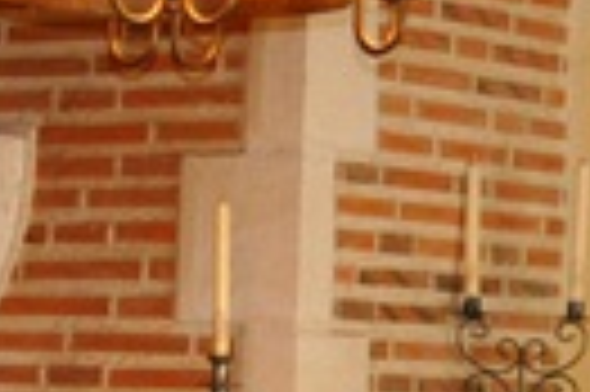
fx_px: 3601
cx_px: -23
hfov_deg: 9.3
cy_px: 917
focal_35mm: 220
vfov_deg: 6.0
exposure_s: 1/100
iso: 800
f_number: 4
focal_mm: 24
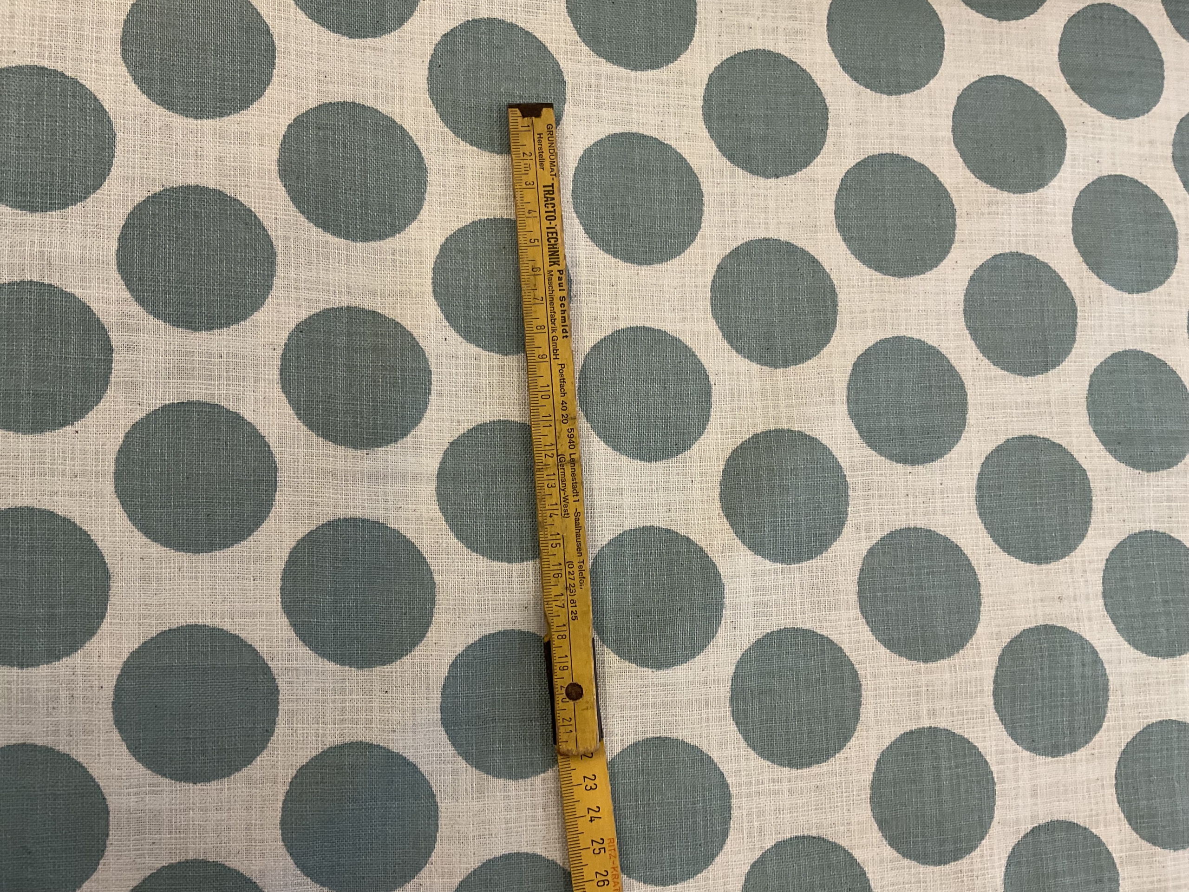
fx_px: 996
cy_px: 446
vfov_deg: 48.2
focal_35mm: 29
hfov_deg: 61.7
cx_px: 594
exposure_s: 1/50
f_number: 1.8
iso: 80
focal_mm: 3
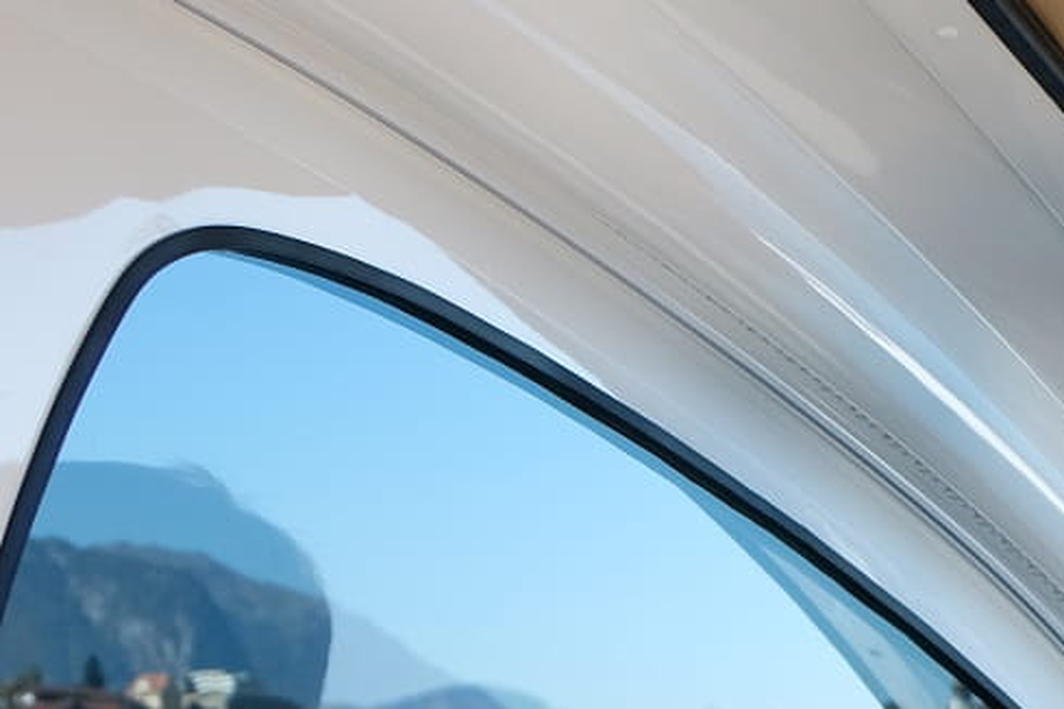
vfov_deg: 12.2
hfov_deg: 16.7
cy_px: 1096
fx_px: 3133
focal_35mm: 106
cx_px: 1776
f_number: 4
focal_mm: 18
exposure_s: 1/200
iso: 200
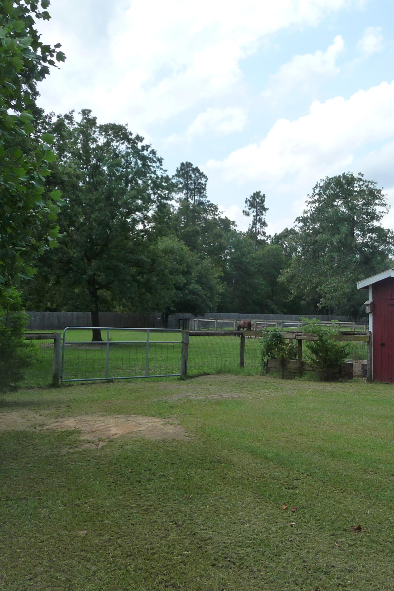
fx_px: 640
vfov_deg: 49.6
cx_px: 297
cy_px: 296
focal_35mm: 39
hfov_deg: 33.5
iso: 160
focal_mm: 4.7
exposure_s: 1/1000
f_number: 3.3
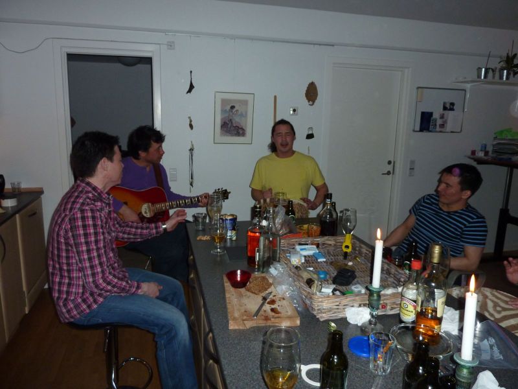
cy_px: 194
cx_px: 259
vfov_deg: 54.9
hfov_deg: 69.4
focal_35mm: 25
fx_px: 374
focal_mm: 4.1
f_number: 3.3
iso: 160
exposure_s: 1/60
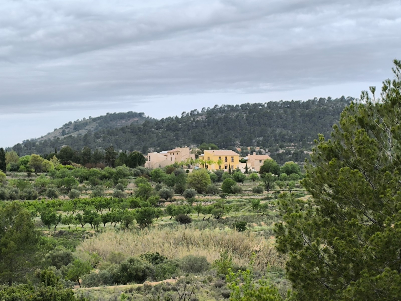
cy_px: 150
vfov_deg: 14.2
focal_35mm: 104
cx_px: 200
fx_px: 1205
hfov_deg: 18.9
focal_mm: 6.14
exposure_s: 1/887
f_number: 1.65
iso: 50
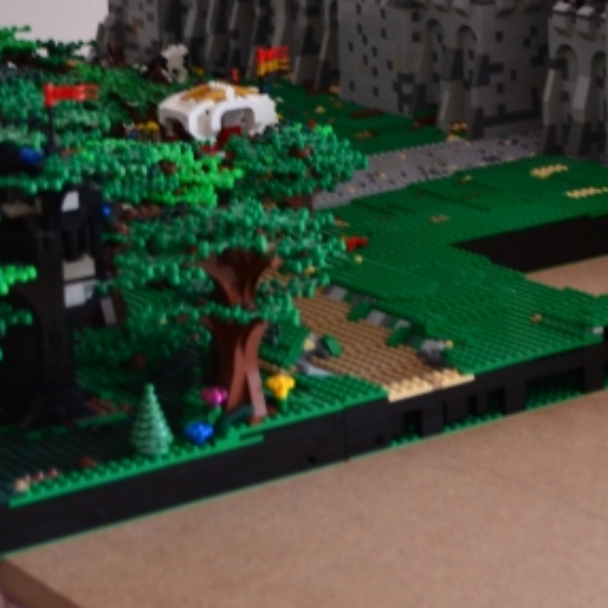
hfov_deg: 15.1
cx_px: 529
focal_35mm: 114
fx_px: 2265
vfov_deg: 15.1
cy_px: 44
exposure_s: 1/6
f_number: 4.8
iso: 800
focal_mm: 32
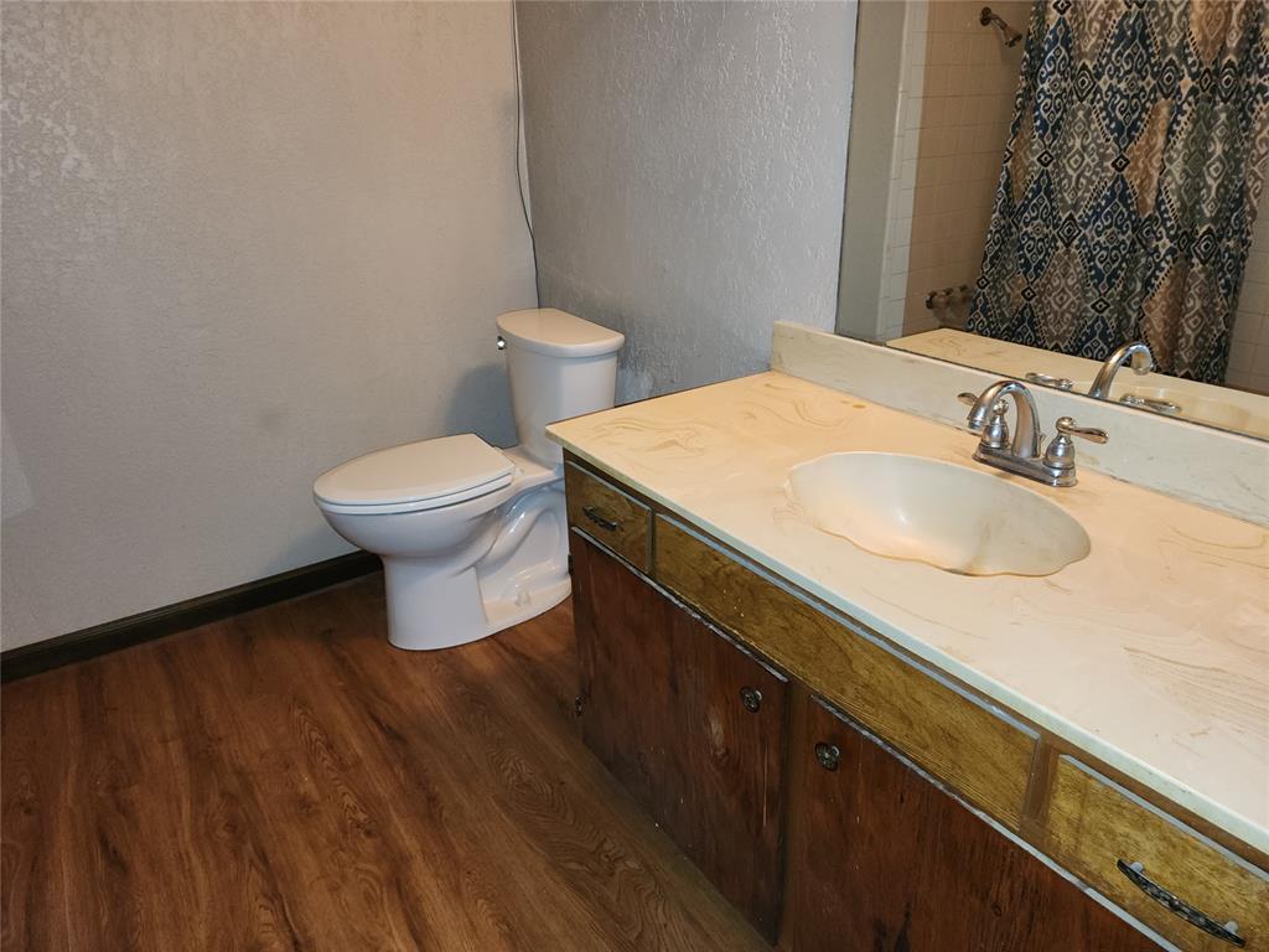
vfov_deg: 58.9
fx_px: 843
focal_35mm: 23
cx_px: 634
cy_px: 476
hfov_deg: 73.9
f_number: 1.8
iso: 125
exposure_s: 1/20
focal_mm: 6.4
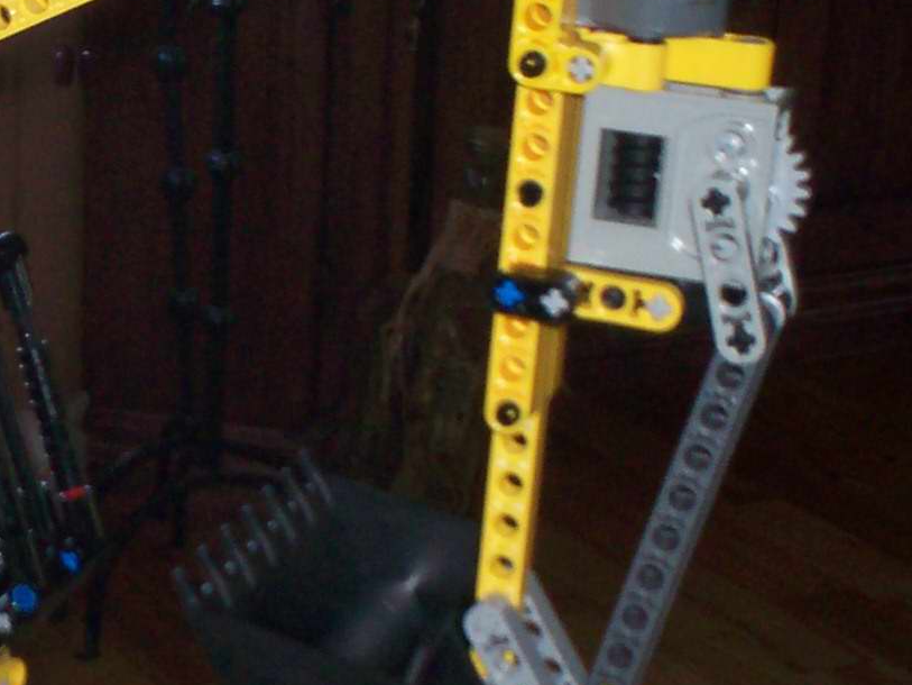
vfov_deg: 13.0
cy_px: 330
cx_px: 59
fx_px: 3004
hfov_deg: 17.0
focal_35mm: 114
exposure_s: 1/60
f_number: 4.5
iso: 140
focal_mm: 6
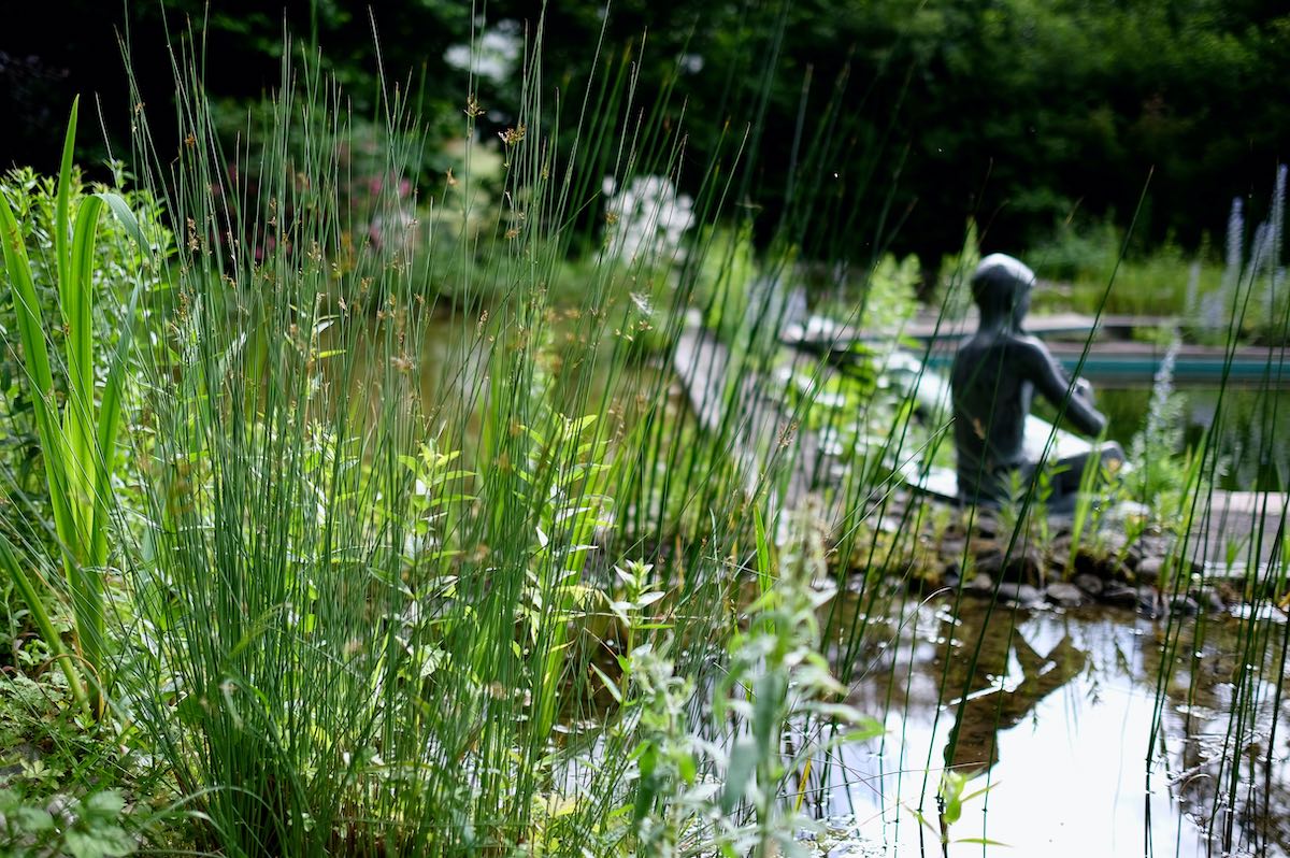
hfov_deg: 54.5
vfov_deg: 37.8
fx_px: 1253
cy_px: 429
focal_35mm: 35
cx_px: 645
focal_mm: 23
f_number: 1.4
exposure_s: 1/1250
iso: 200
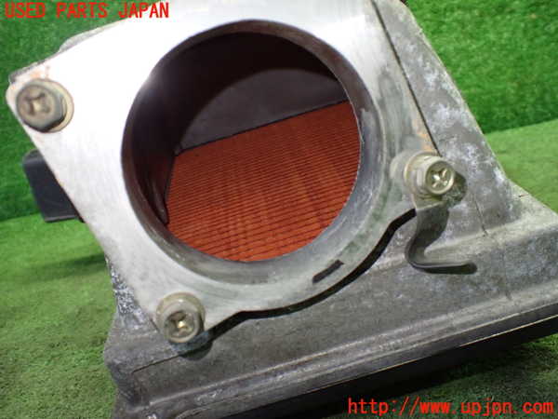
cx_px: 279
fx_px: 484
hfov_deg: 60.0
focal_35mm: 30
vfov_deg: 46.8
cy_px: 210
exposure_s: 1/125
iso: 800
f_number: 2.3
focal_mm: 5.4
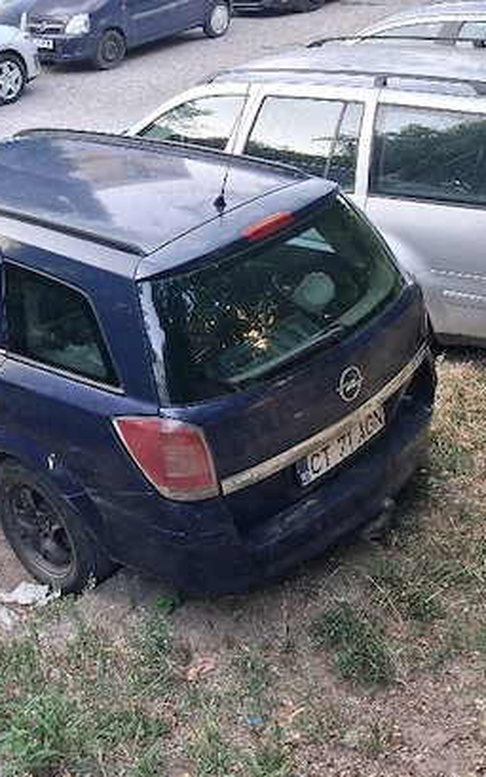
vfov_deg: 47.1
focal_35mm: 42
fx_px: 889
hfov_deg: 29.4
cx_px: 59
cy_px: 426
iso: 100
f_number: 1.8
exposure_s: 1/100
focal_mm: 4
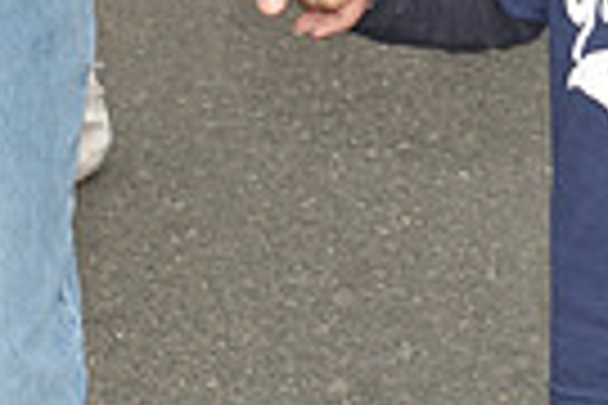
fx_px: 5083
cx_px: 721
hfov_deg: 6.8
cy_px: -378
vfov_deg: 4.5
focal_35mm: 301
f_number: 8
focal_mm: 70
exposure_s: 1/250
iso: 400
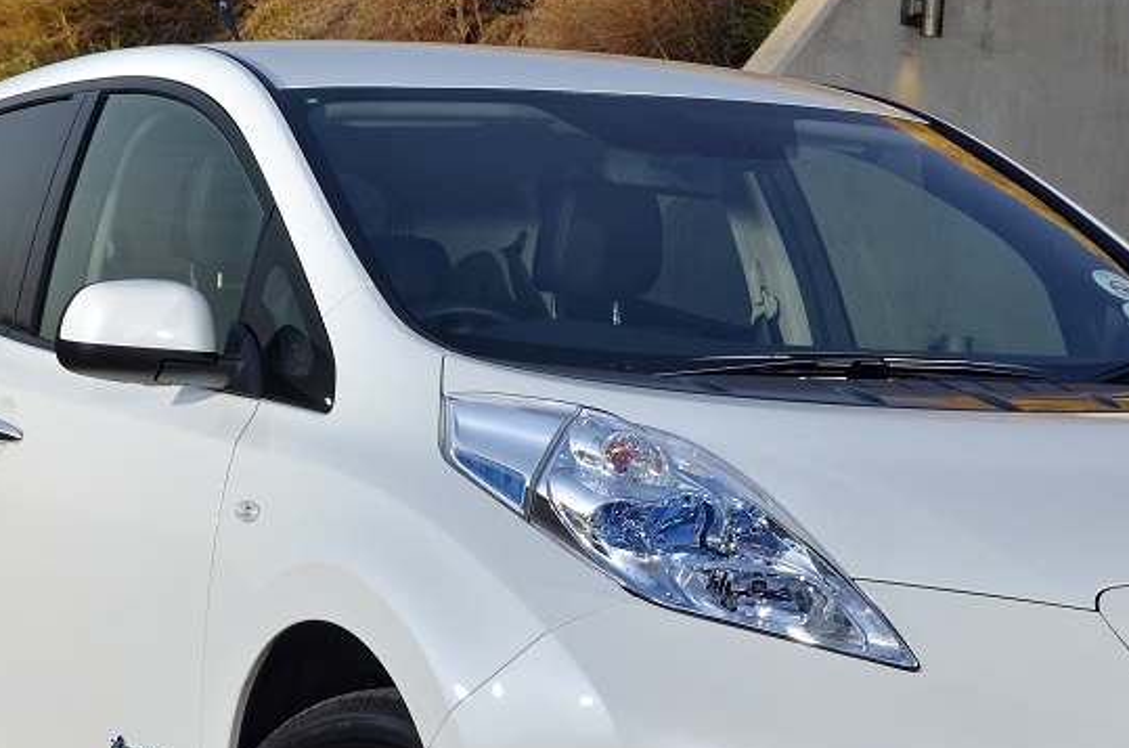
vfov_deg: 10.4
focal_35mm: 131
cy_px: 549
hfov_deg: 15.7
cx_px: 660
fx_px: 4100
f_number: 10
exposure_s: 1/13
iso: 100
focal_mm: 46
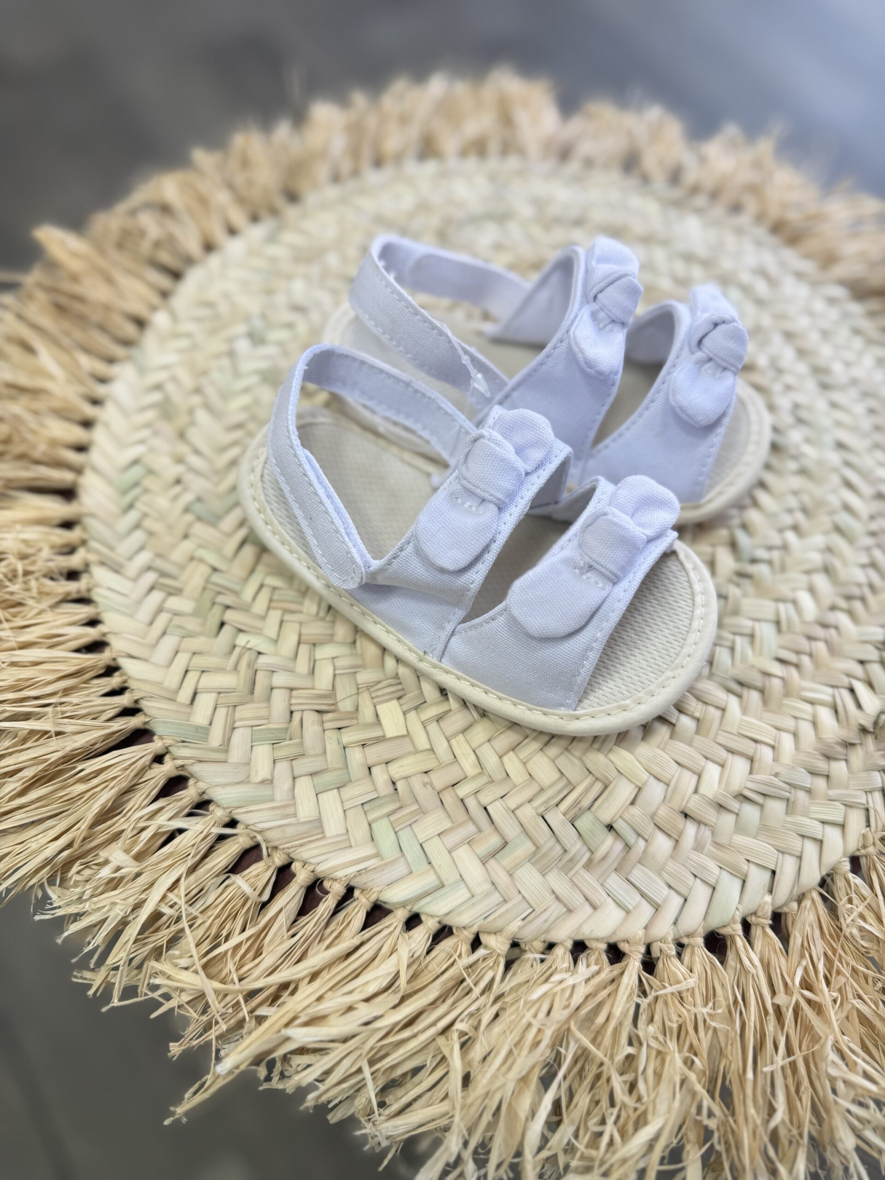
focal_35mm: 24
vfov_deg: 71.6
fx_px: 818
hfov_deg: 56.8
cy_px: 590
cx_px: 442
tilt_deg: -63.0
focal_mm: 6.76
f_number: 1.78
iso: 50
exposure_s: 1/121
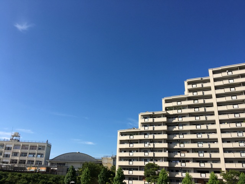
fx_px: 205
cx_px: 122
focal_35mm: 29
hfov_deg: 61.7
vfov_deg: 48.2
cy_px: 92
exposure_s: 1/1876
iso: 25
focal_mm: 4.15
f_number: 2.2
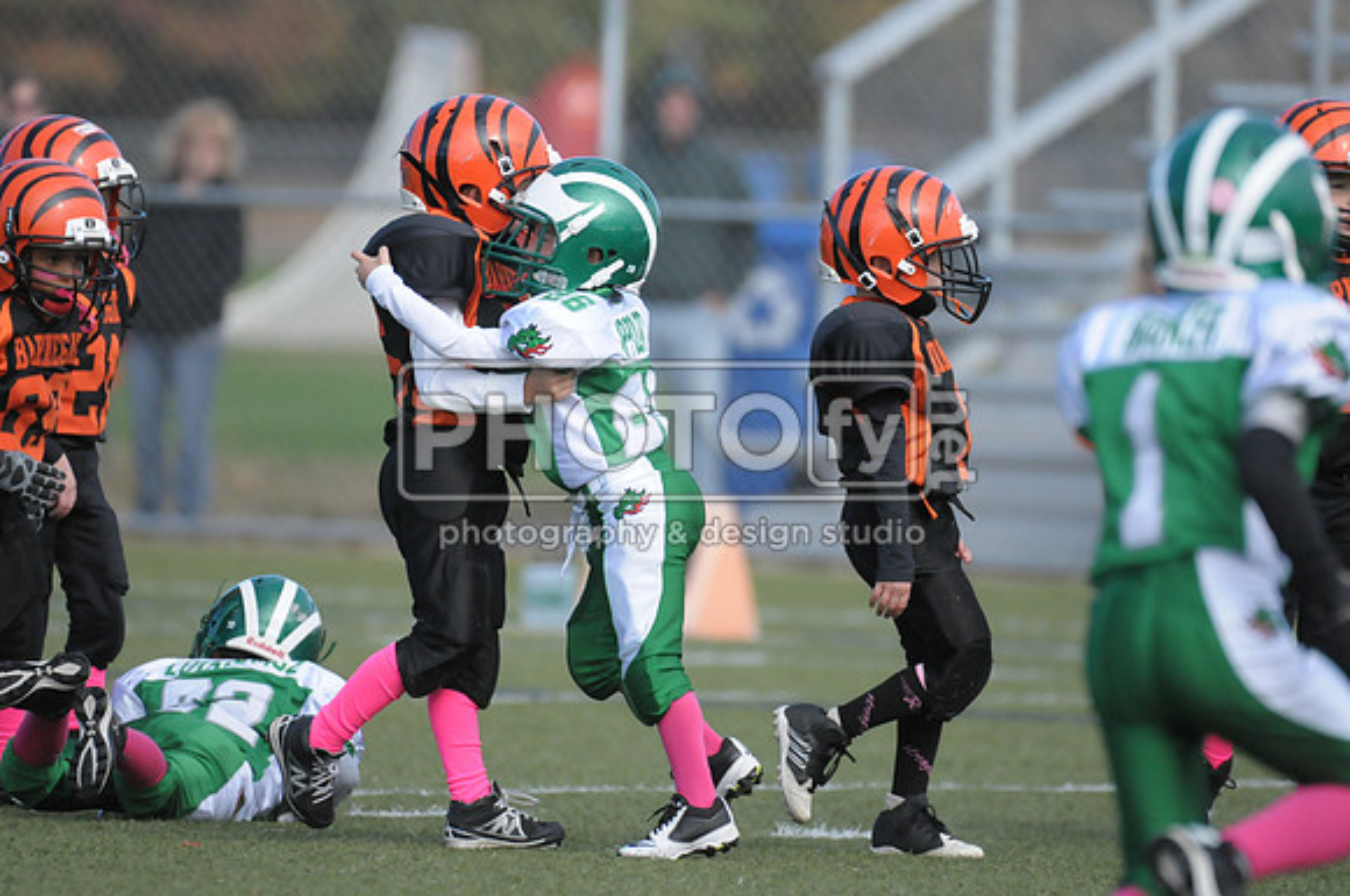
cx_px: 675
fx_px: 21345
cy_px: 448
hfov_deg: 3.6
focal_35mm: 570
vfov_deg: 2.4
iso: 1600
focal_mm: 380
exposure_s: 1/5000
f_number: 4
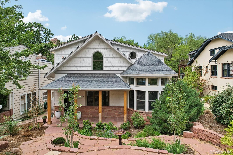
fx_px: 142
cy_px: 78
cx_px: 116
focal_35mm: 22
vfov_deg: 57.2
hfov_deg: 78.6
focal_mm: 8.4
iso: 100
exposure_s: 1/500
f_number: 2.8
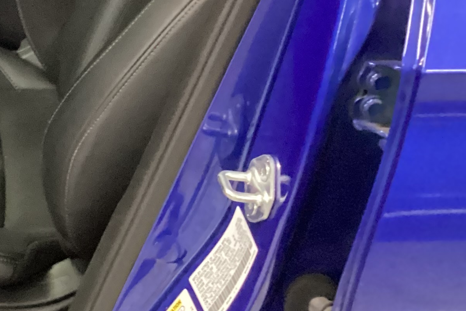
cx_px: -157
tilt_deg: -30.3
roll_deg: +1.1
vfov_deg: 15.1
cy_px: -48
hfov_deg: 20.8
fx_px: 1139
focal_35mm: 88
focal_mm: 3.3
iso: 640
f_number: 2.4
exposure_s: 1/17
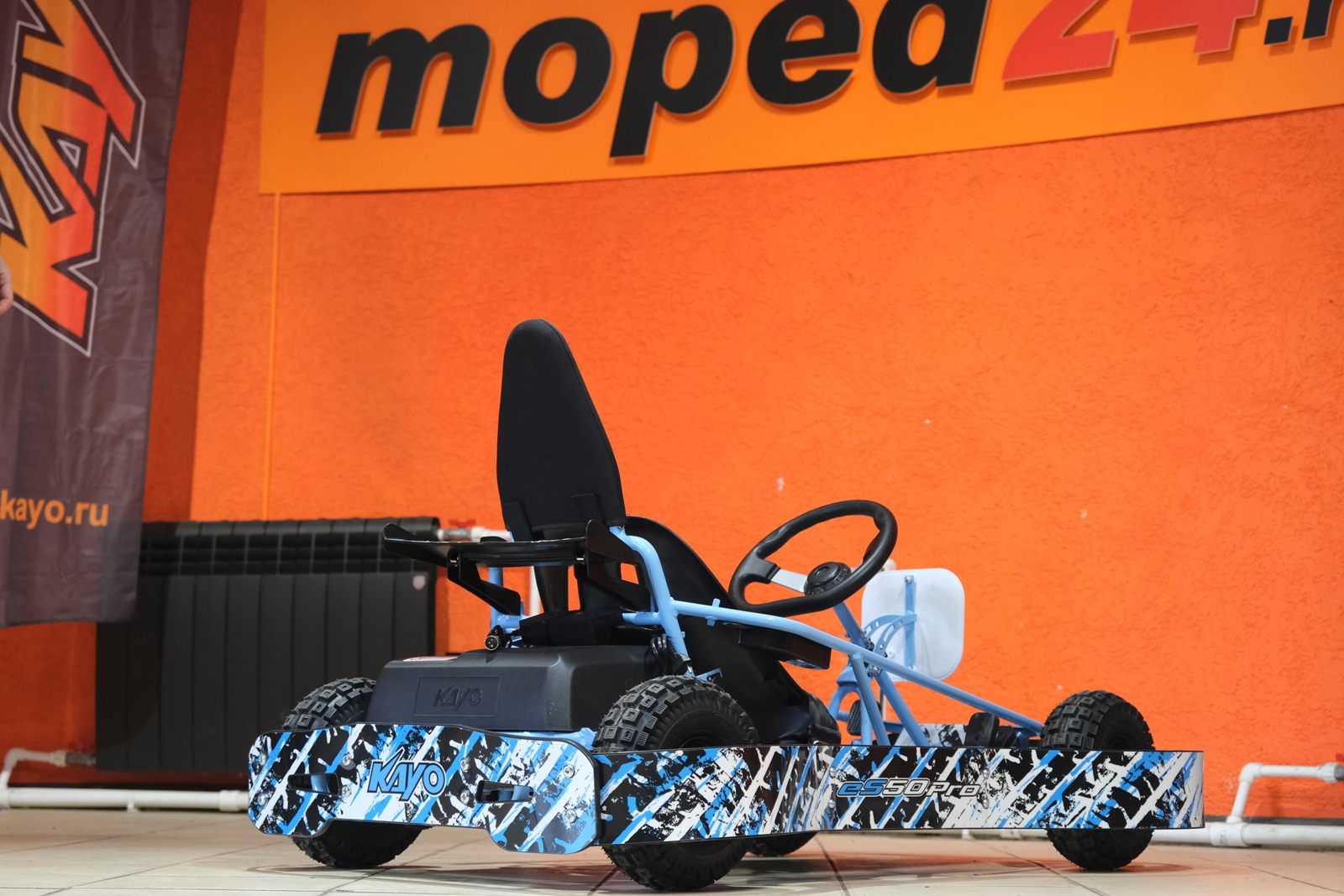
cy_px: 448
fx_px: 2501
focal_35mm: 67
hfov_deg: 30.1
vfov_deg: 20.3
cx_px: 672
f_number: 4
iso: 1600
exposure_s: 1/100
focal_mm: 44.7
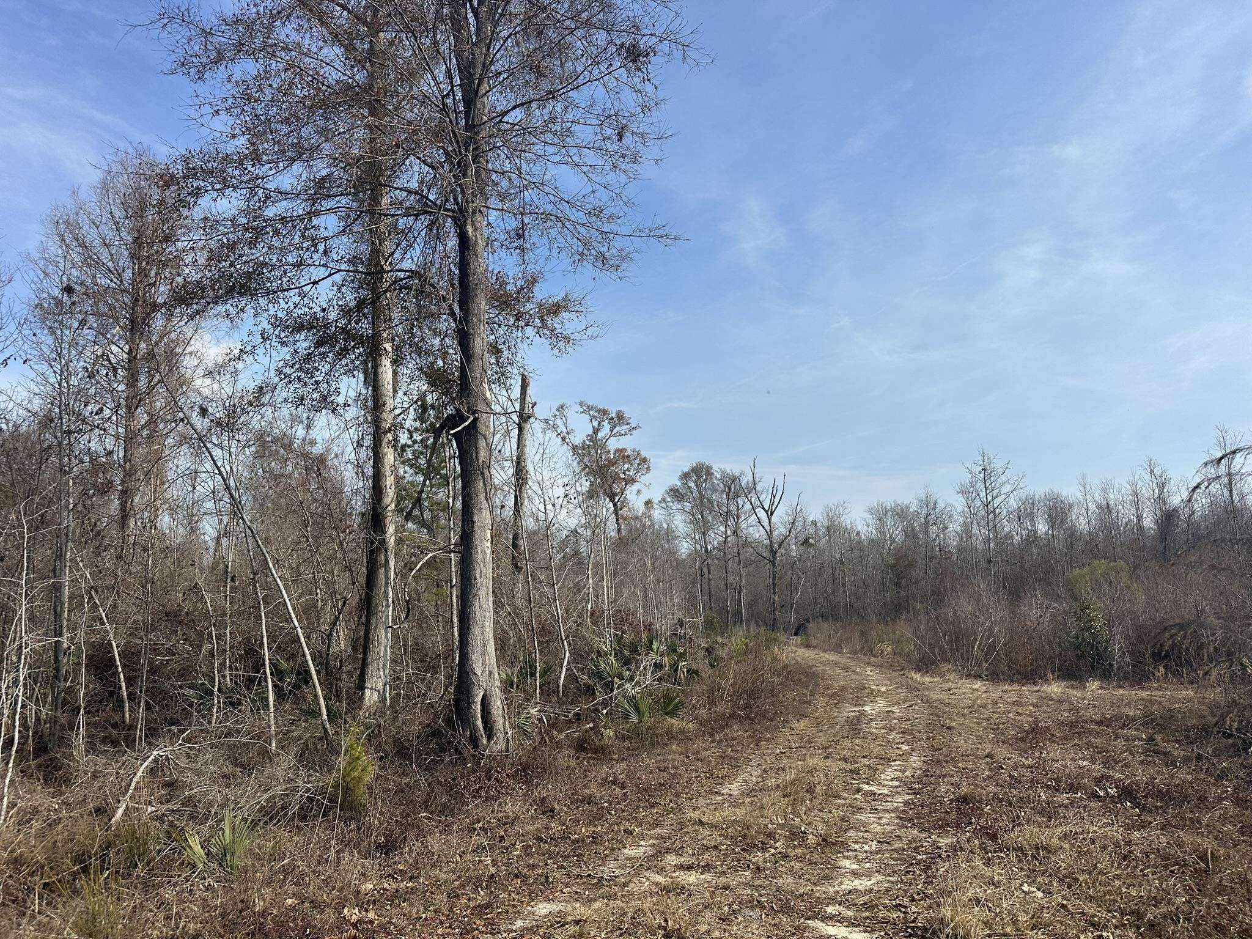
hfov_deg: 71.6
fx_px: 868
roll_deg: +1.7
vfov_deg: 56.8
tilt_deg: +10.5
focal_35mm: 24
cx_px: 626
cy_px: 470
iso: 80
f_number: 1.78
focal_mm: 6.86
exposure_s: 1/5000
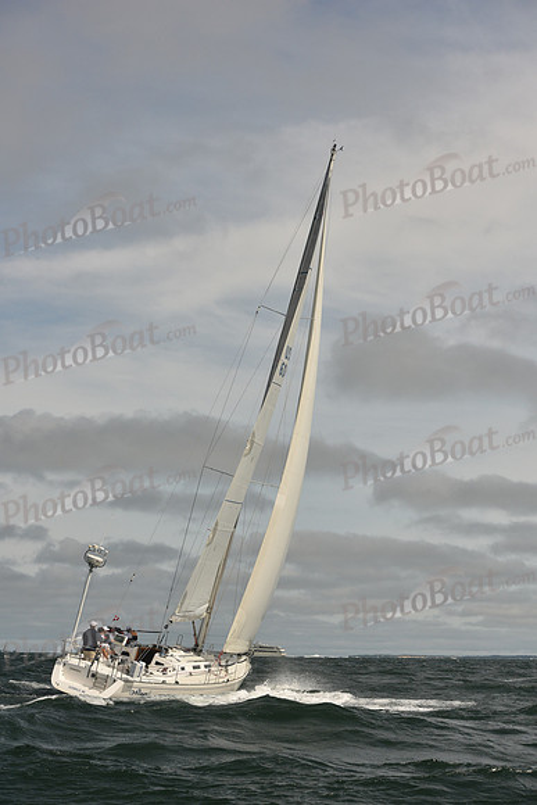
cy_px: 402
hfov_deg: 19.5
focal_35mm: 70
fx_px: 1565
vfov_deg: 28.8
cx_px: 268
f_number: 8
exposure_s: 1/1000
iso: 320
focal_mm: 70
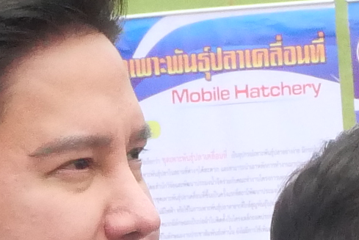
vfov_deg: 2.5
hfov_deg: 3.7
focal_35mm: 546
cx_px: 977
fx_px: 5450
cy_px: 800
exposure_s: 1/1300
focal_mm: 35
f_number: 11
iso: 3200
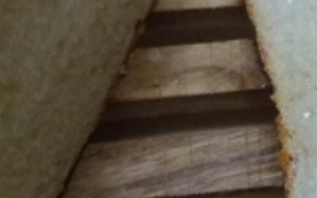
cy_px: 91
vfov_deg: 12.1
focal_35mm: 108
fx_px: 933
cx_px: 477
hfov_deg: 17.4
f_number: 2.8
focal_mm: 4.4
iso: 320
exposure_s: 1/30
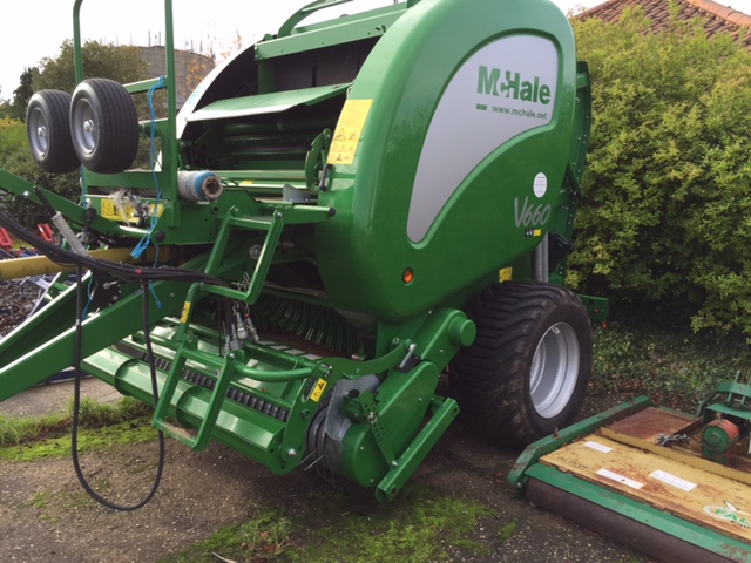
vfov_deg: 48.2
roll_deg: -1.2
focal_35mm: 29
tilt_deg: -6.9
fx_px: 629
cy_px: 282
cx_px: 376
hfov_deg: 61.7
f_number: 2.2
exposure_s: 1/246
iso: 32
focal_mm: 4.15
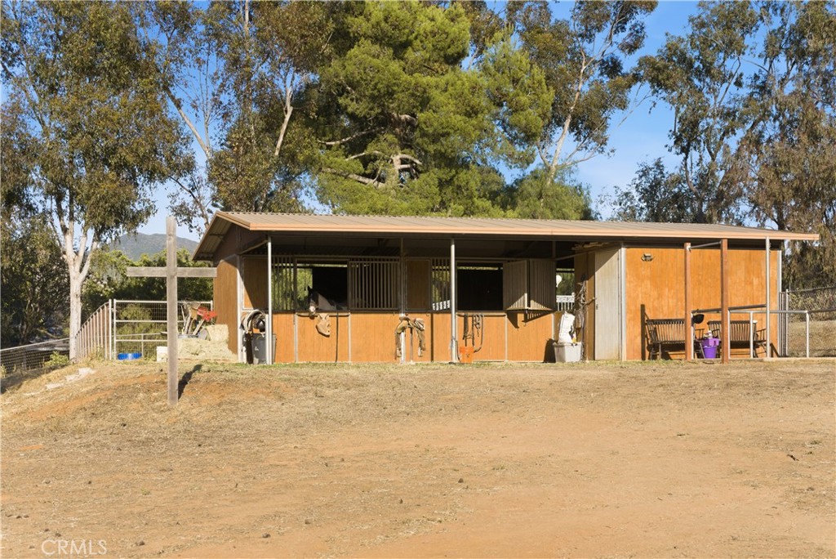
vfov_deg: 26.0
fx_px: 1208
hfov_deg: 38.2
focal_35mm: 52
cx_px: 418
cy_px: 280
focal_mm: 52
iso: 80
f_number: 6.3
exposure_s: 1/250
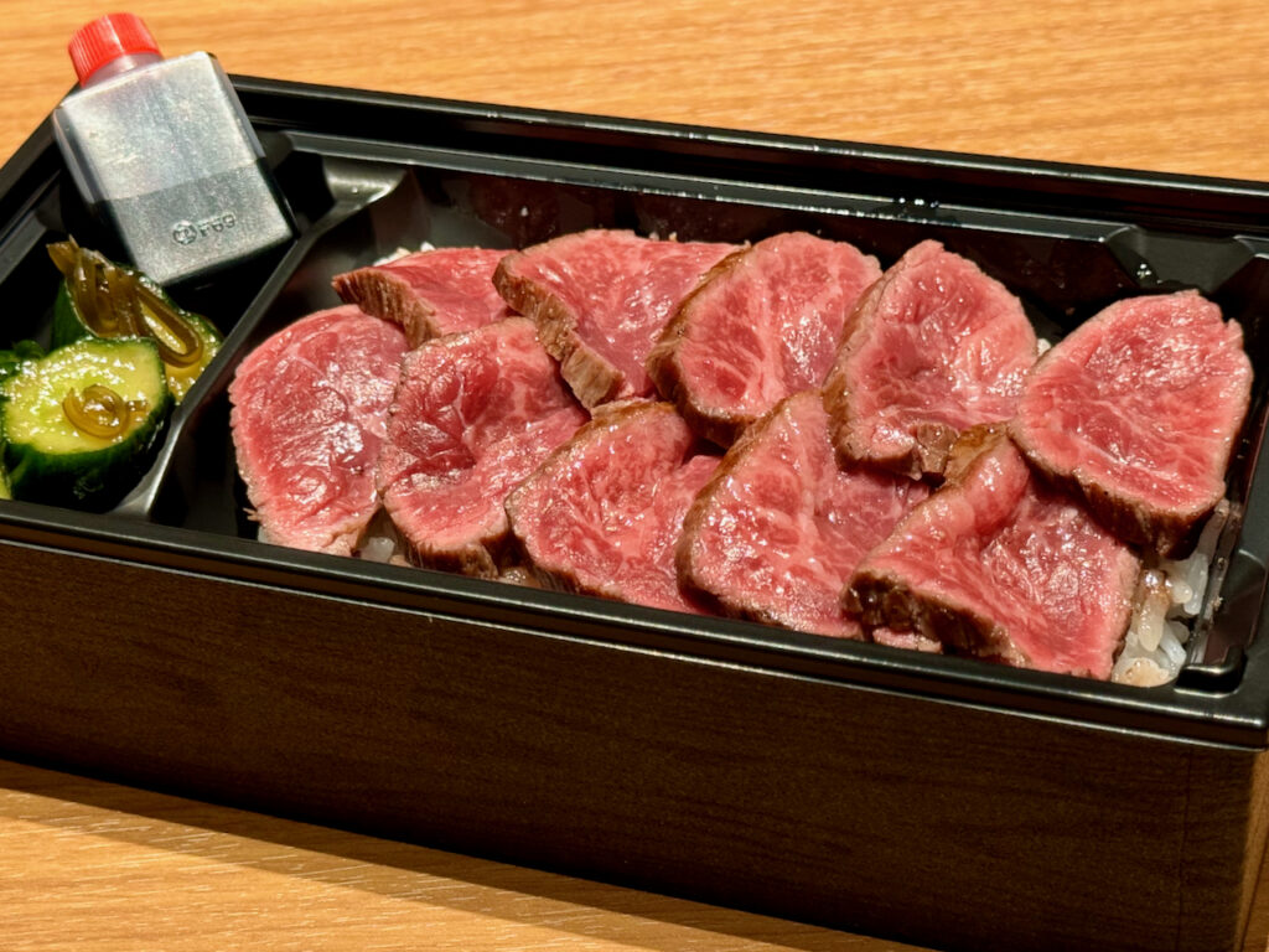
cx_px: 634
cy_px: 476
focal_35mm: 48
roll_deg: +2.2
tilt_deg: -41.3
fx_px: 1760
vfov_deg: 30.3
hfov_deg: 39.7
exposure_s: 1/50
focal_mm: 6.76
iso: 125
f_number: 1.78
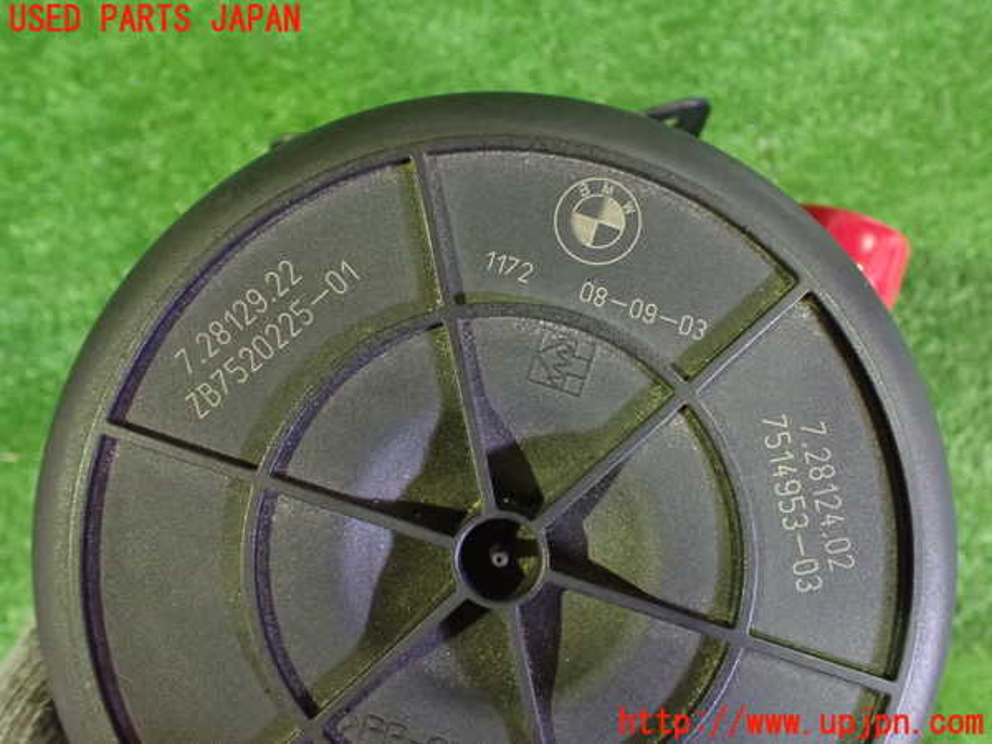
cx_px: 496
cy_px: 372
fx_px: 860
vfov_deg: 46.8
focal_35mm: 30
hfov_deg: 60.0
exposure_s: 1/30
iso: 1250
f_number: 2.3
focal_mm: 5.4
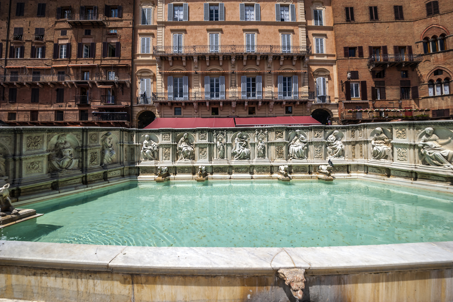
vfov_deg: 89.9
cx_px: 226
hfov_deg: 112.7
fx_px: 151
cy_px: 151
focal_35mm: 12
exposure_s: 1/640
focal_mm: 12
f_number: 13
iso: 250
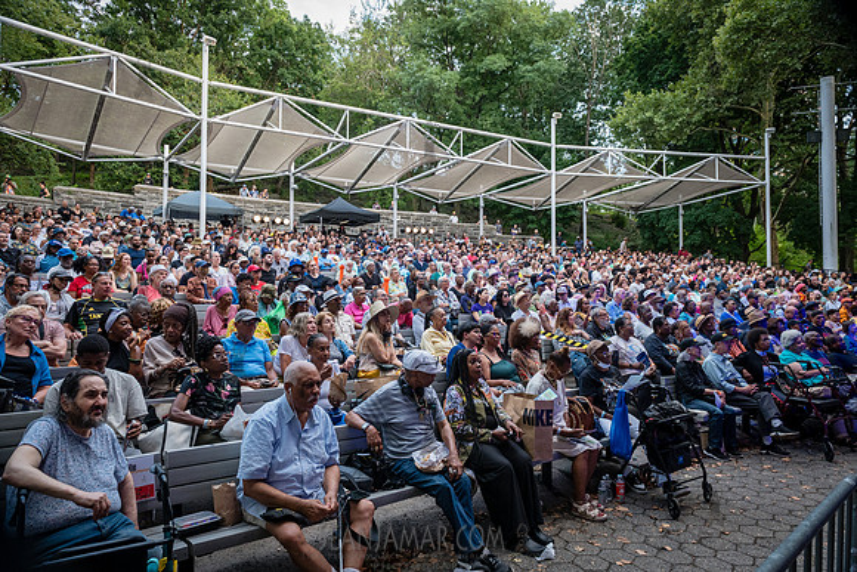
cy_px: 286
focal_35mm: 24
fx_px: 571
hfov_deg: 73.7
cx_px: 428
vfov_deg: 53.2
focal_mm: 24
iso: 1600
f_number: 6.3
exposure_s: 1/100
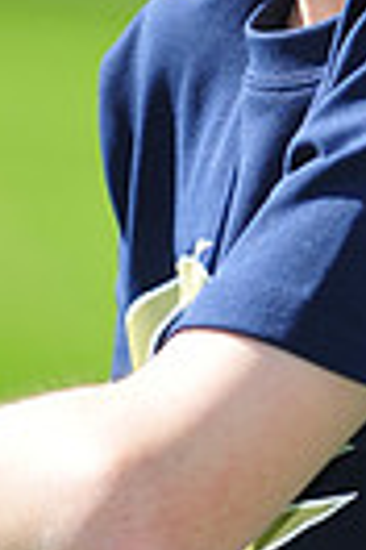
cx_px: 200
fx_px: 11726
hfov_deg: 1.8
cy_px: -288
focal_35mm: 769
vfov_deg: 2.7
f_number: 4.5
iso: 200
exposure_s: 1/1000
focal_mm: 175
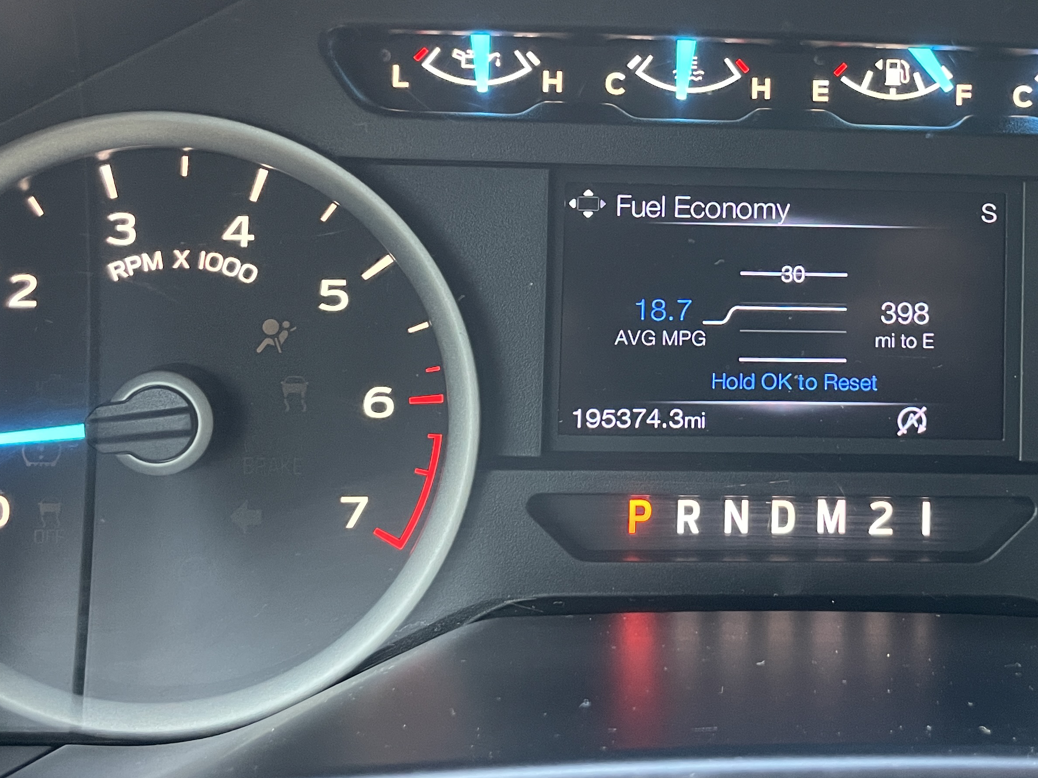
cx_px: 747
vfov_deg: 32.4
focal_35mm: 44
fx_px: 1319
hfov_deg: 42.0
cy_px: 226
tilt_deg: -22.4
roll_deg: -3.1
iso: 400
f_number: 1.6
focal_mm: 4.2
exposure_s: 1/60
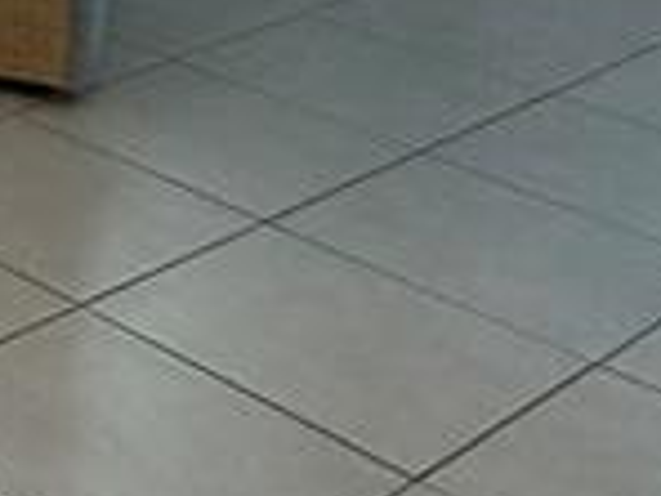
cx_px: -594
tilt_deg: -3.7
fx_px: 1852
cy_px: -545
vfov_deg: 12.9
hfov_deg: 16.3
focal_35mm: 97
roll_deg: -1.2
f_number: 2.2
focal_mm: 2.22
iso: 400
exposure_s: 1/60
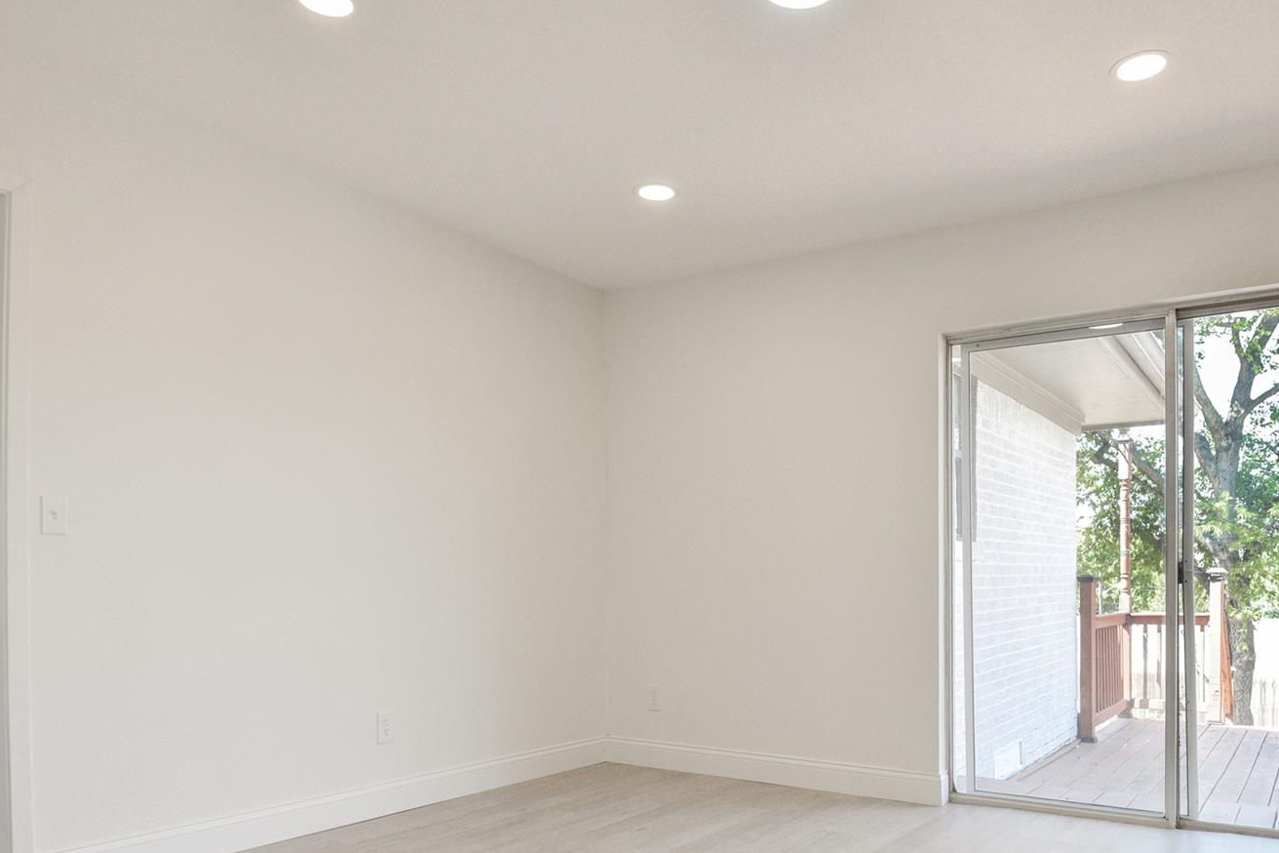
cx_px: 760
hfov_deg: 70.9
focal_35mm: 25
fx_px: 888
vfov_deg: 49.8
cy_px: 608
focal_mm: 16
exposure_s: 1/750
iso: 1250
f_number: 4
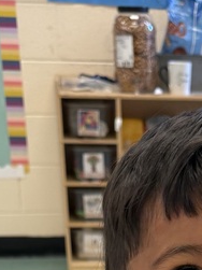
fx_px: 763
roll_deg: -2.3
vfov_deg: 16.4
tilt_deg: -30.7
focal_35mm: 98
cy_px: 505
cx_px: 228
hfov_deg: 14.7
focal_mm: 6.76
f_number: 1.78
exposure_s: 1/60
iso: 125
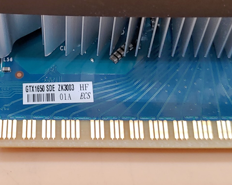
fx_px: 549
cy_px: 63
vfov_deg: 19.1
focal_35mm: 80
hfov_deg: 23.6
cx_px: 57
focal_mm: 4.36
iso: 50
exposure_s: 1/64
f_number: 1.8
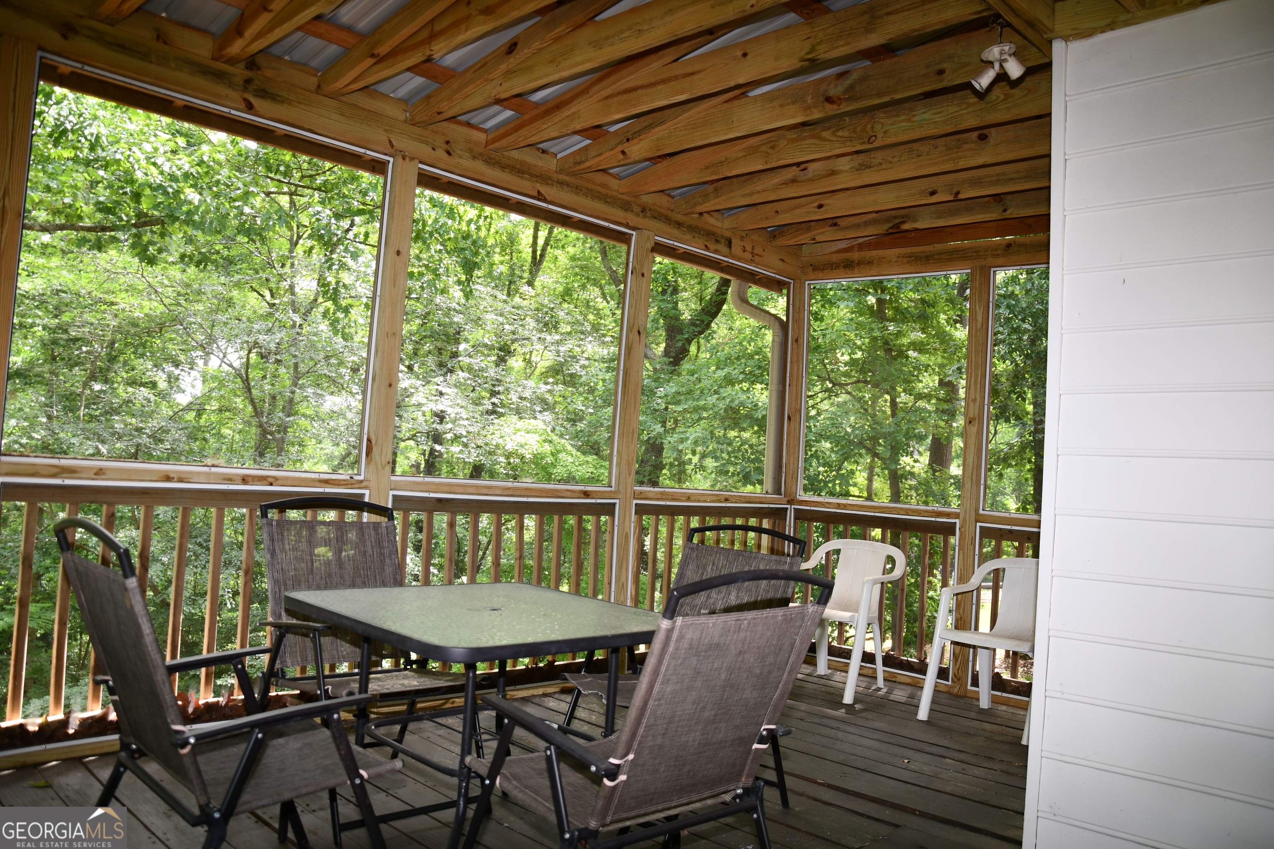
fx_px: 955
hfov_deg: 67.4
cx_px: 637
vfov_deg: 47.9
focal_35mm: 27
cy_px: 424
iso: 220
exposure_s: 1/60
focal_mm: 18
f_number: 4
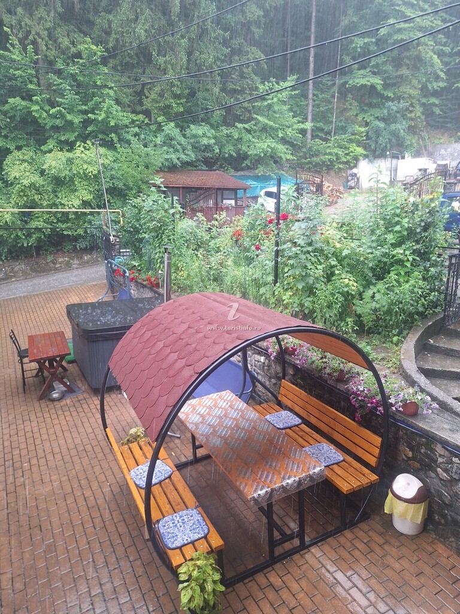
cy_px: 307
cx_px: 230
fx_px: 408
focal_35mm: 23
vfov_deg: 73.9
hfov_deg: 58.9
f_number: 1.8
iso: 125
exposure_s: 1/50
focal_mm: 5.54
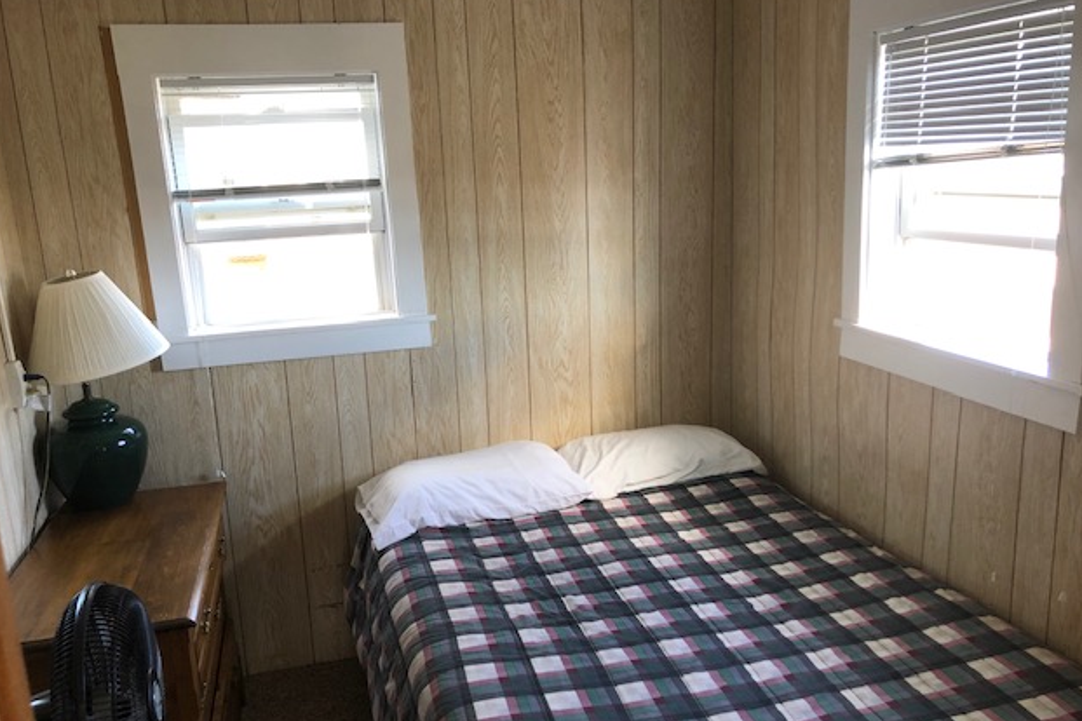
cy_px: 394
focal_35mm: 30
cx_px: 538
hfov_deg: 61.9
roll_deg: +3.3
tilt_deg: -13.6
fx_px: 902
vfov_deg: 43.6
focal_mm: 3.99
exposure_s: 1/20
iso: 40
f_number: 1.8
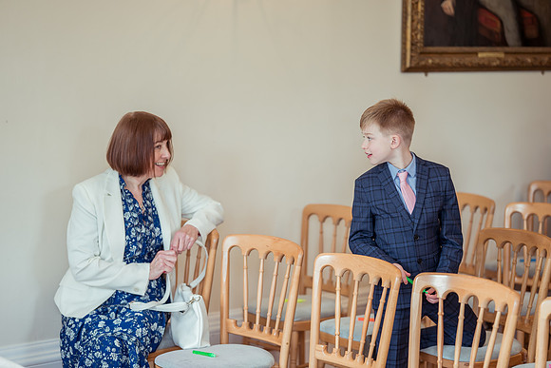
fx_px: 1303
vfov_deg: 16.1
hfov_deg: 23.9
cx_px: 276
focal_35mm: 85
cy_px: 184
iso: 180
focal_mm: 85
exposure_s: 1/160
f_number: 1.8
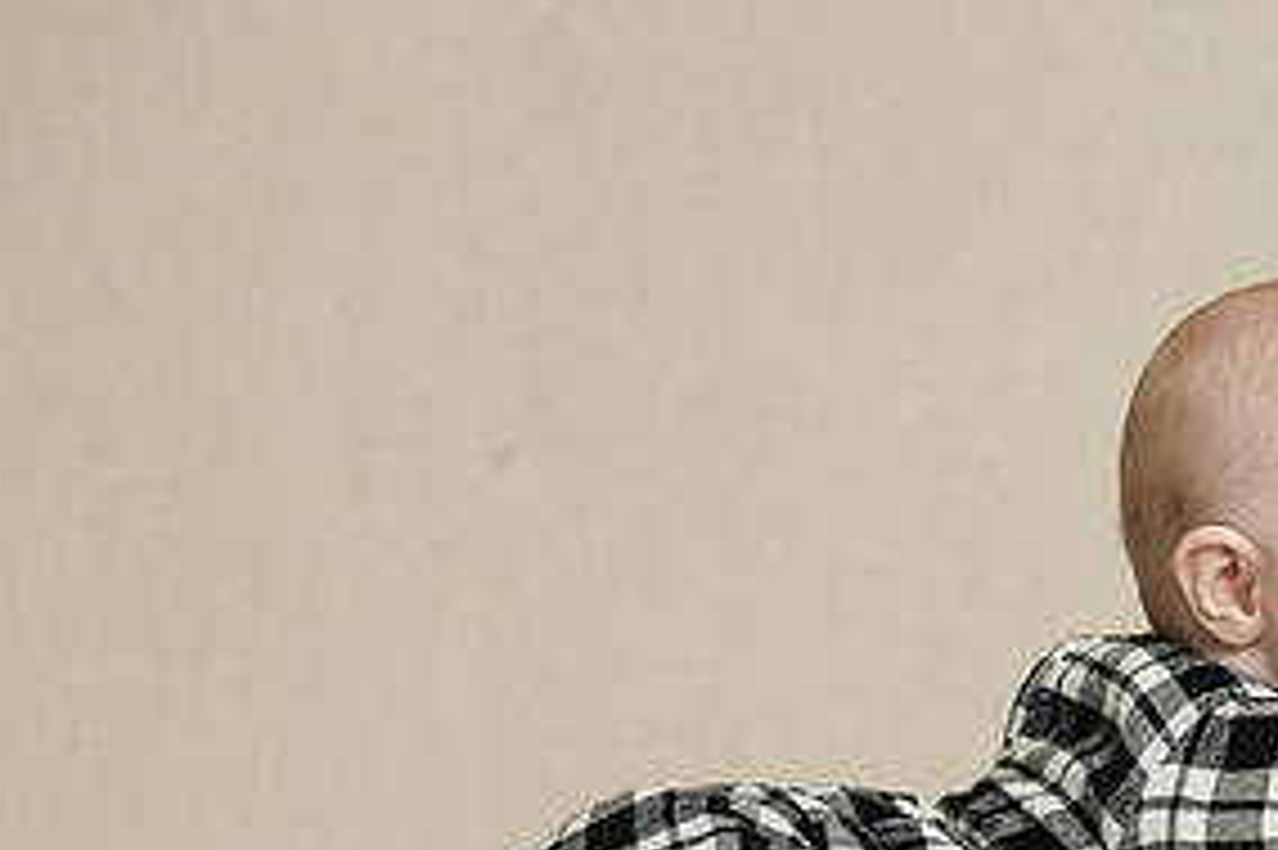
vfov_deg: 9.5
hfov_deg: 14.3
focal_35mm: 143
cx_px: 1017
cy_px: 834
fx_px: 5073
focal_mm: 70
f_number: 5.6
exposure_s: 1/200
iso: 400
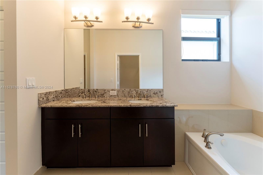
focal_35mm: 15
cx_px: 132
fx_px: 107
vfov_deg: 78.8
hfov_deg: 101.9
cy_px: 88
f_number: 5.6
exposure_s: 1/45
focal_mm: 14.6
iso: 400
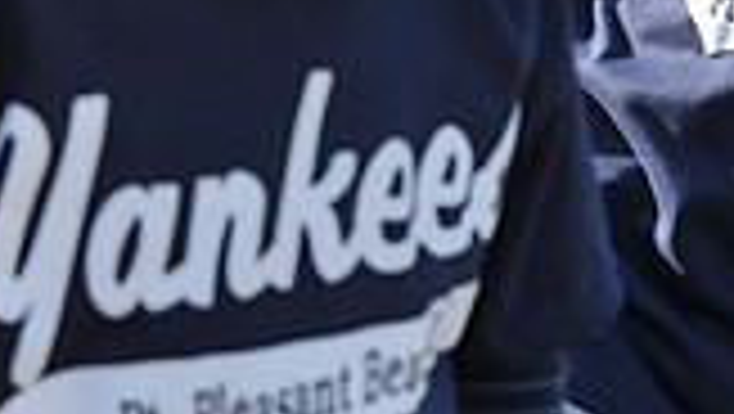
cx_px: 986
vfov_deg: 4.6
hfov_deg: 8.2
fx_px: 5064
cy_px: -369
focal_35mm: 260
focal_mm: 70
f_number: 5.6
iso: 400
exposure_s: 1/1000
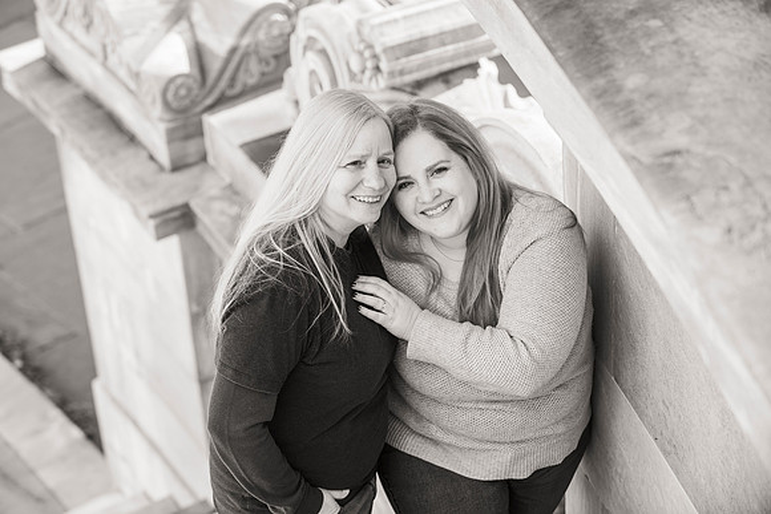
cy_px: 247
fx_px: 1825
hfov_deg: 23.9
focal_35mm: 85
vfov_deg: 16.0
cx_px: 370
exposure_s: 1/1000
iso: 400
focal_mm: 82
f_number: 4
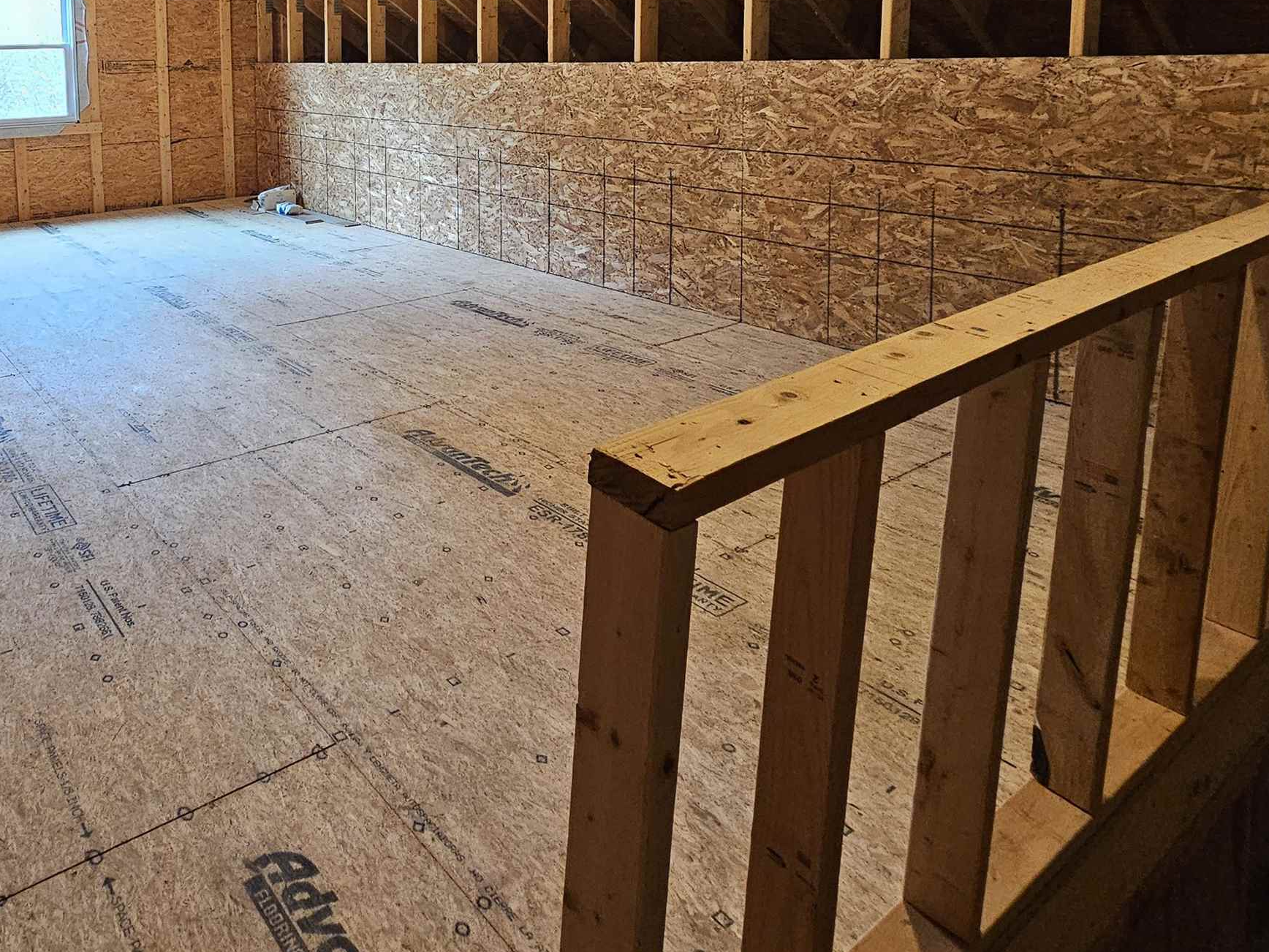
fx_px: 843
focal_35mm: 23
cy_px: 141
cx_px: 303
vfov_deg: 53.4
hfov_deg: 68.6
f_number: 2.2
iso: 400
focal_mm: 2.2
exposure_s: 1/40
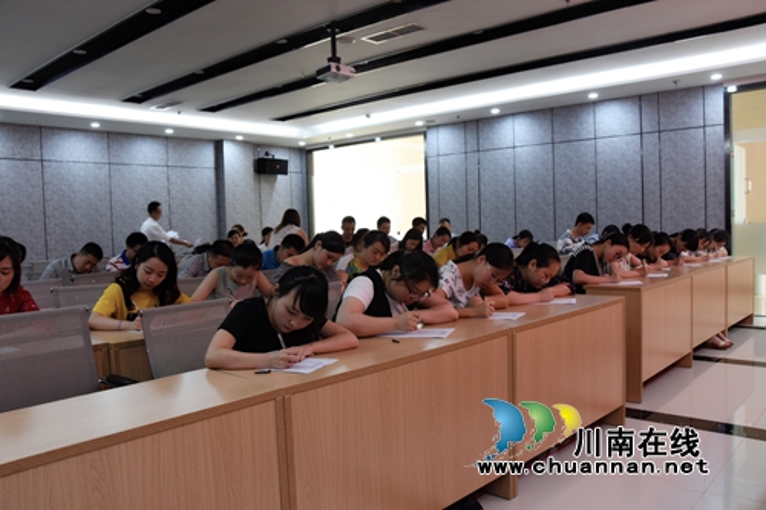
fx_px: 574
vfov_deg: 47.9
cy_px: 255
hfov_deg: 67.4
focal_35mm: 27
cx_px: 383
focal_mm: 18
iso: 640
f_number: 6.3
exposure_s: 1/30
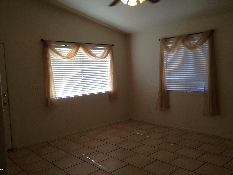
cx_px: 116
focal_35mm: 35
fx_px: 236
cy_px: 88
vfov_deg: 40.7
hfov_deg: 52.6
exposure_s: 1/60
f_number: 2.4
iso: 50
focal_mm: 4.28
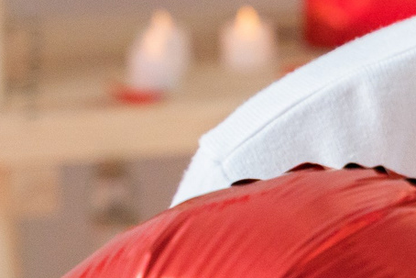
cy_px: 79
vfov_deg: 3.5
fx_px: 4566
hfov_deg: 5.1
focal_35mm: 395
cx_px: 901
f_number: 4
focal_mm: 70
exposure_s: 1/640
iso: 1000
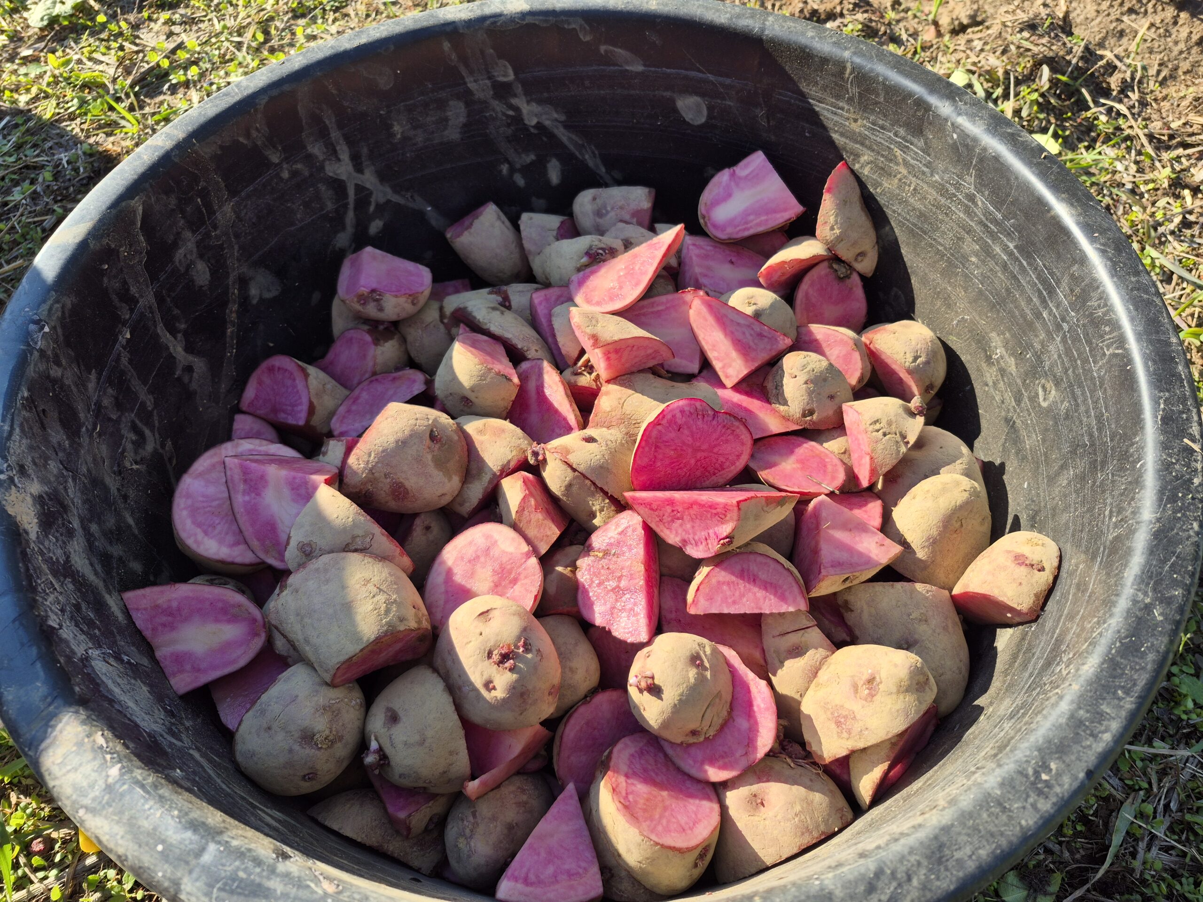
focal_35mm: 23
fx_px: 799
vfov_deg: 58.9
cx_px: 602
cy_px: 451
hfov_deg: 73.9
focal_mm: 5.4
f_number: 1.8
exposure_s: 1/714
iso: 25
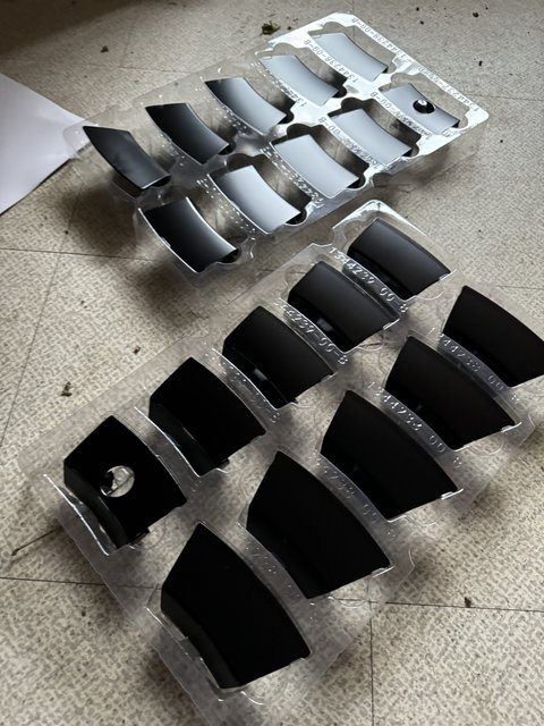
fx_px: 503
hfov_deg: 56.8
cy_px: 363
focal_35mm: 24
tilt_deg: -63.3
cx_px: 272
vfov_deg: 71.6
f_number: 1.78
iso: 800
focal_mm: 6.86
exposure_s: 1/46
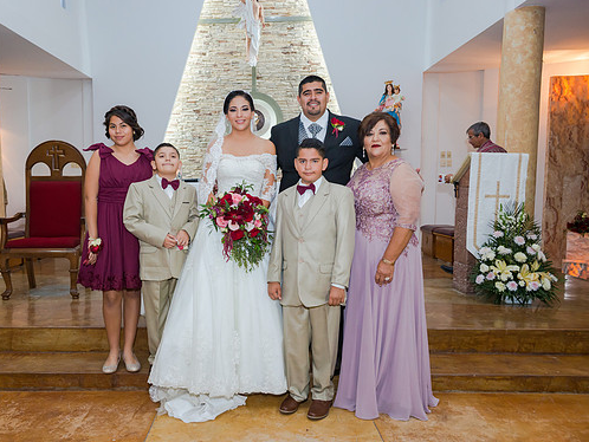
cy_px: 226
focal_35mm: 28
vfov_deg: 49.8
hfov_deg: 63.1
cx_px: 252
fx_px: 477
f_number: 3.5
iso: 1600
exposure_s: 1/100
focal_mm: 25
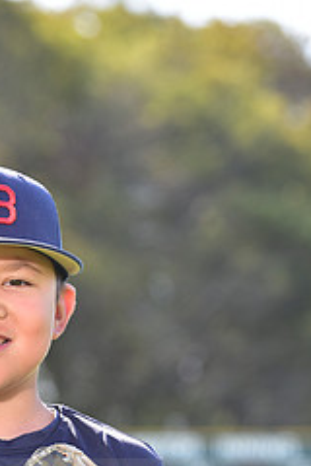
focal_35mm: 326
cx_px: -9
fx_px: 4224
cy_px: 485
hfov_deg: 4.2
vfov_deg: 6.3
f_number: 5
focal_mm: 135
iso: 200
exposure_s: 1/250
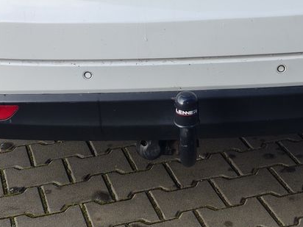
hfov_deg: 28.9
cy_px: -58
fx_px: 586
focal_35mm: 67
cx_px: 177
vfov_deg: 20.3
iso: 50
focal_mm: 7.01
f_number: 1.69
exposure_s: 1/387
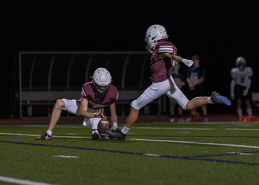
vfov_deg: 4.8
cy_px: 77
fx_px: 2200
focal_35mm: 299
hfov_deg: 6.7
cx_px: 166
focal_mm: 200
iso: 4000
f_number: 2.8
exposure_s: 1/1000
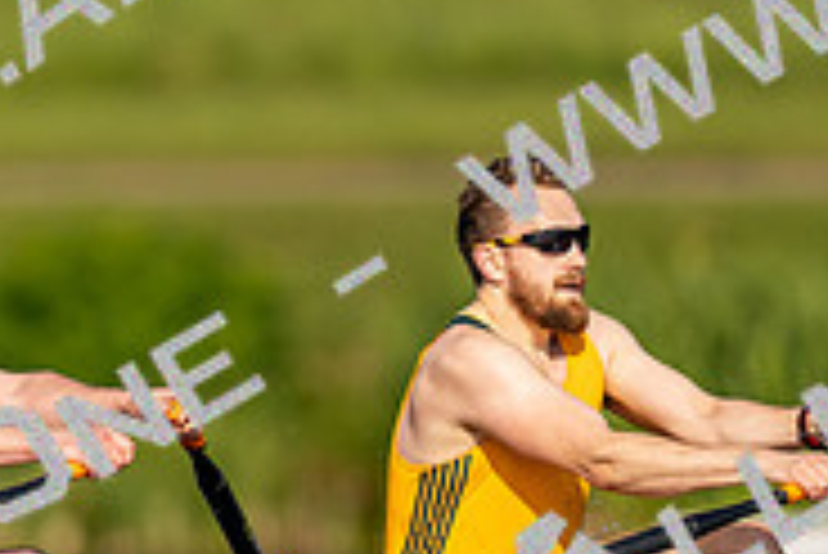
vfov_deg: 0.7
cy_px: 300
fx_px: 43457
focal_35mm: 1888
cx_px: 130
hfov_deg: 1.1
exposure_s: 1/2500
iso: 200
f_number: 4
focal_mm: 600
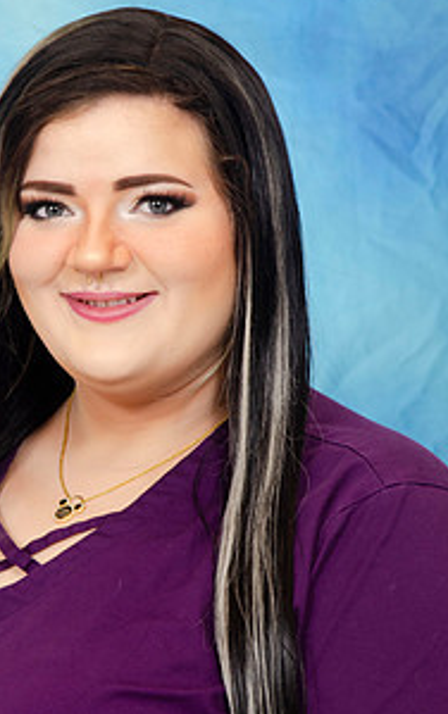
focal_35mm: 160
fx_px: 3120
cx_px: 122
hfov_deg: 8.2
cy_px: 347
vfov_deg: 13.1
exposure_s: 1/60
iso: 320
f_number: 5.6
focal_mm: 70
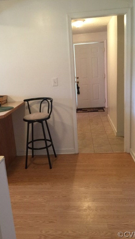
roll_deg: +3.9
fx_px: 203
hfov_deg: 36.7
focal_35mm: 32
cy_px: 119
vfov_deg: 61.0
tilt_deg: -13.1
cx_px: 63
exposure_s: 1/15
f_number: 2.2
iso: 125
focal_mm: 4.15
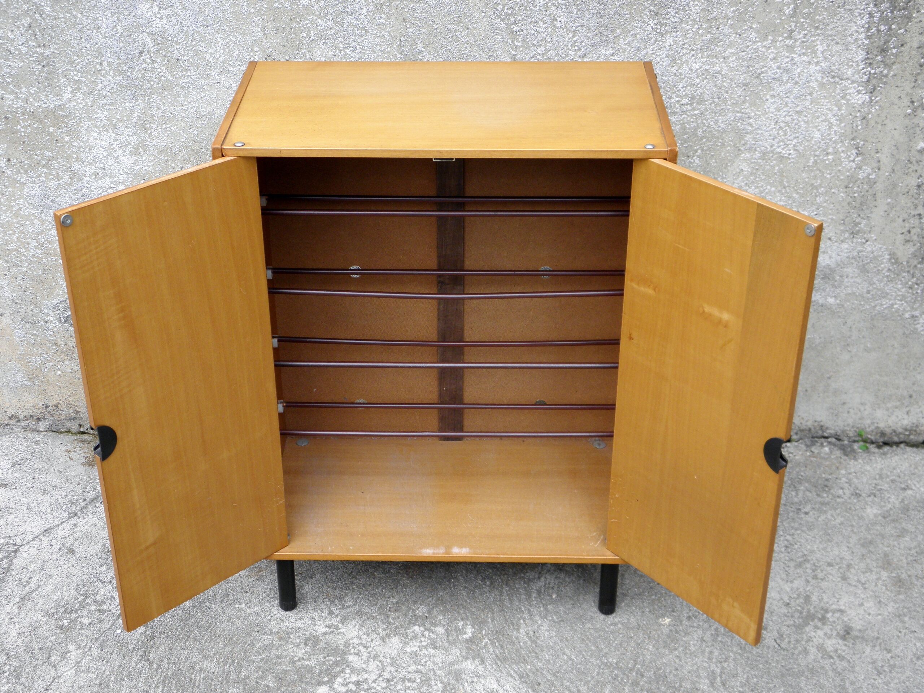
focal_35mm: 47
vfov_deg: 30.9
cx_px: 462
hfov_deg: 40.4
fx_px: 1255
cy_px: 346
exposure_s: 1/40
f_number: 3.9
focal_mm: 8.6
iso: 125
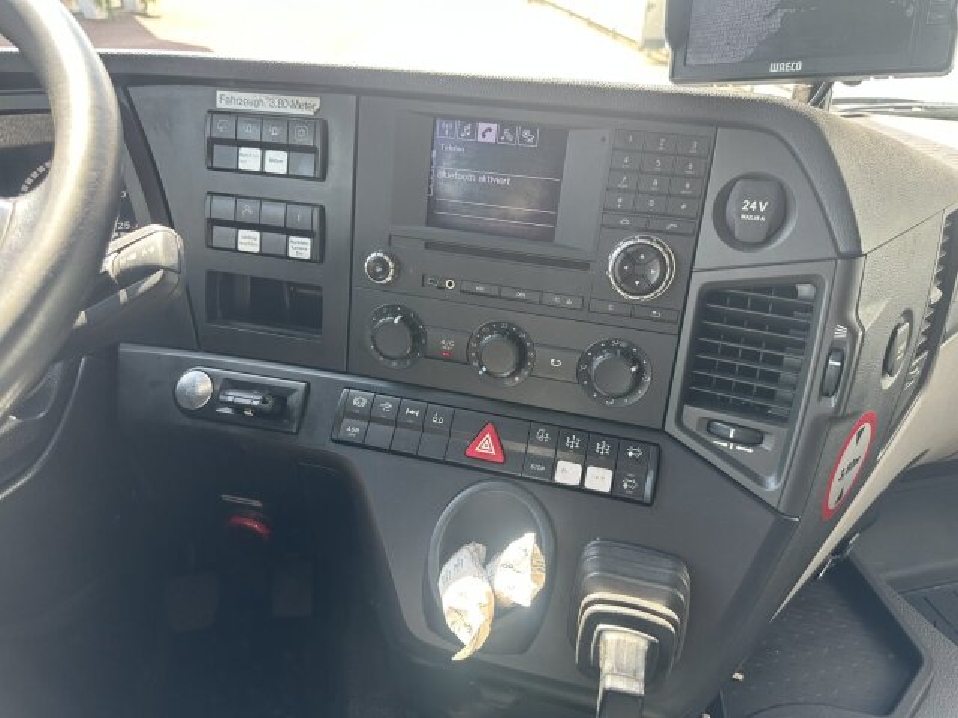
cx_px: 479
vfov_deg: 56.8
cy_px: 359
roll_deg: -4.9
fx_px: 664
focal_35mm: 24
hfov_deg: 71.6
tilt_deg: -30.5
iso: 125
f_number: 1.78
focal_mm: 6.86
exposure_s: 1/149
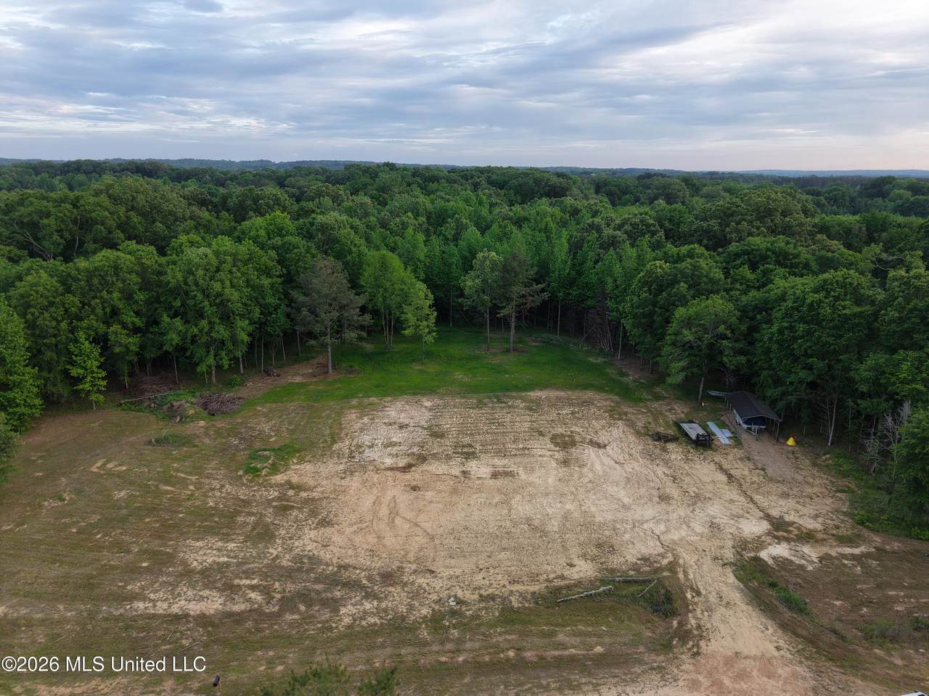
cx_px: 464
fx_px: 644
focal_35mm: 24
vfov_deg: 56.8
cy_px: 348
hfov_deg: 71.6
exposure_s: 1/50
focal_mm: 8.67
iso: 160
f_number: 1.8
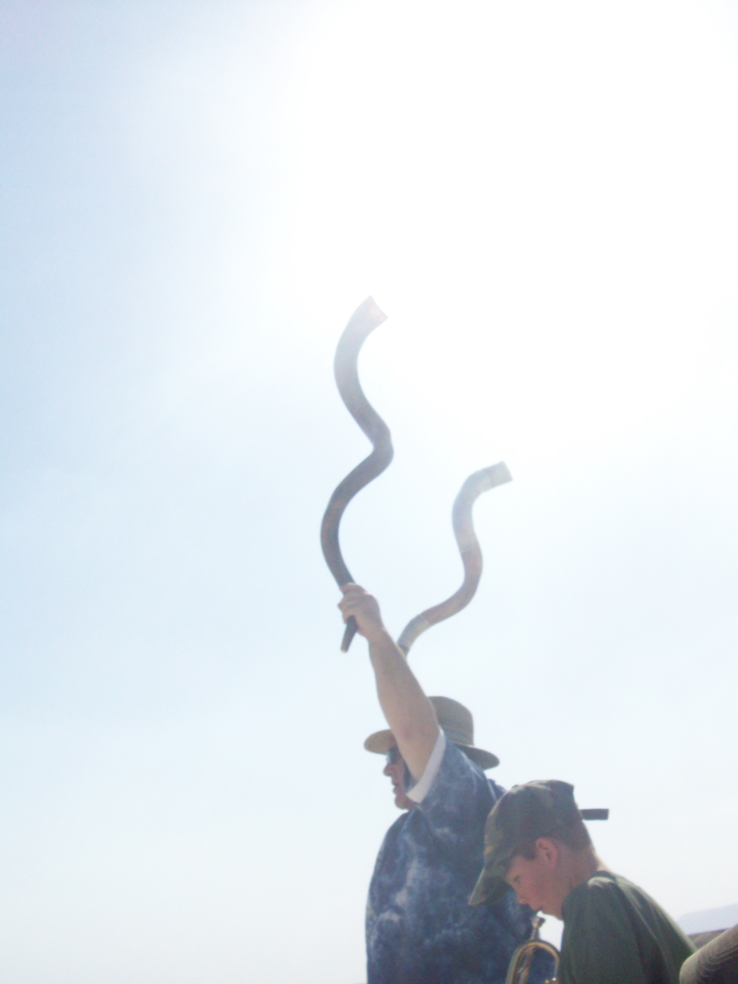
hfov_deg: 41.8
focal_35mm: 34
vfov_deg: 54.0
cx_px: 369
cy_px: 492
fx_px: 966
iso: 160
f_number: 5.5
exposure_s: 1/1401
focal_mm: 5.7
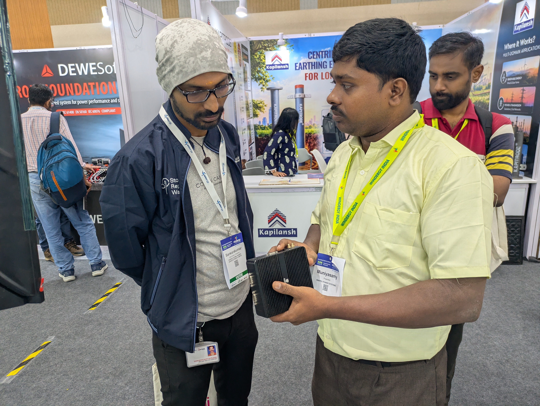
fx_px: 390
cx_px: 270
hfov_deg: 69.4
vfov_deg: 54.9
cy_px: 203
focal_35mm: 25
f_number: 1.89
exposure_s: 1/100
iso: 201
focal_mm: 5.43
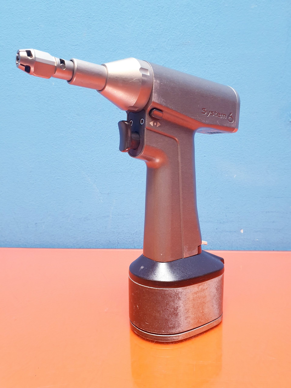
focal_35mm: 26
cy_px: 194
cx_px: 146
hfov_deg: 53.1
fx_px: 291
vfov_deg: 67.3
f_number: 2.4
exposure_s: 1/50
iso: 200
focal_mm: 4.3
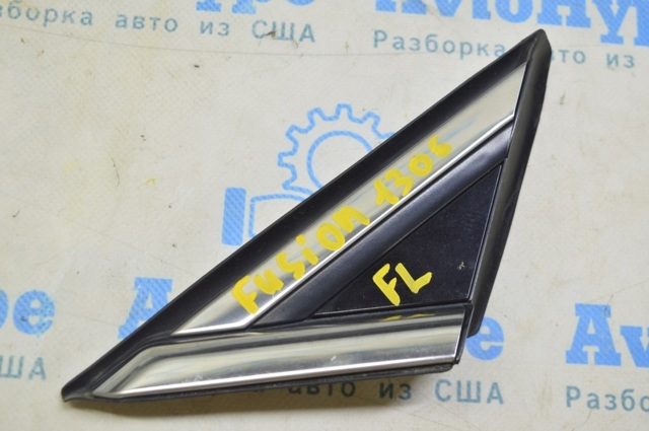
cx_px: 324
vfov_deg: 25.0
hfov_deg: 36.9
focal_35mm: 54
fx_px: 972
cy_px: 216
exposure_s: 1/20
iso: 400
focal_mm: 36
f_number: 5.6
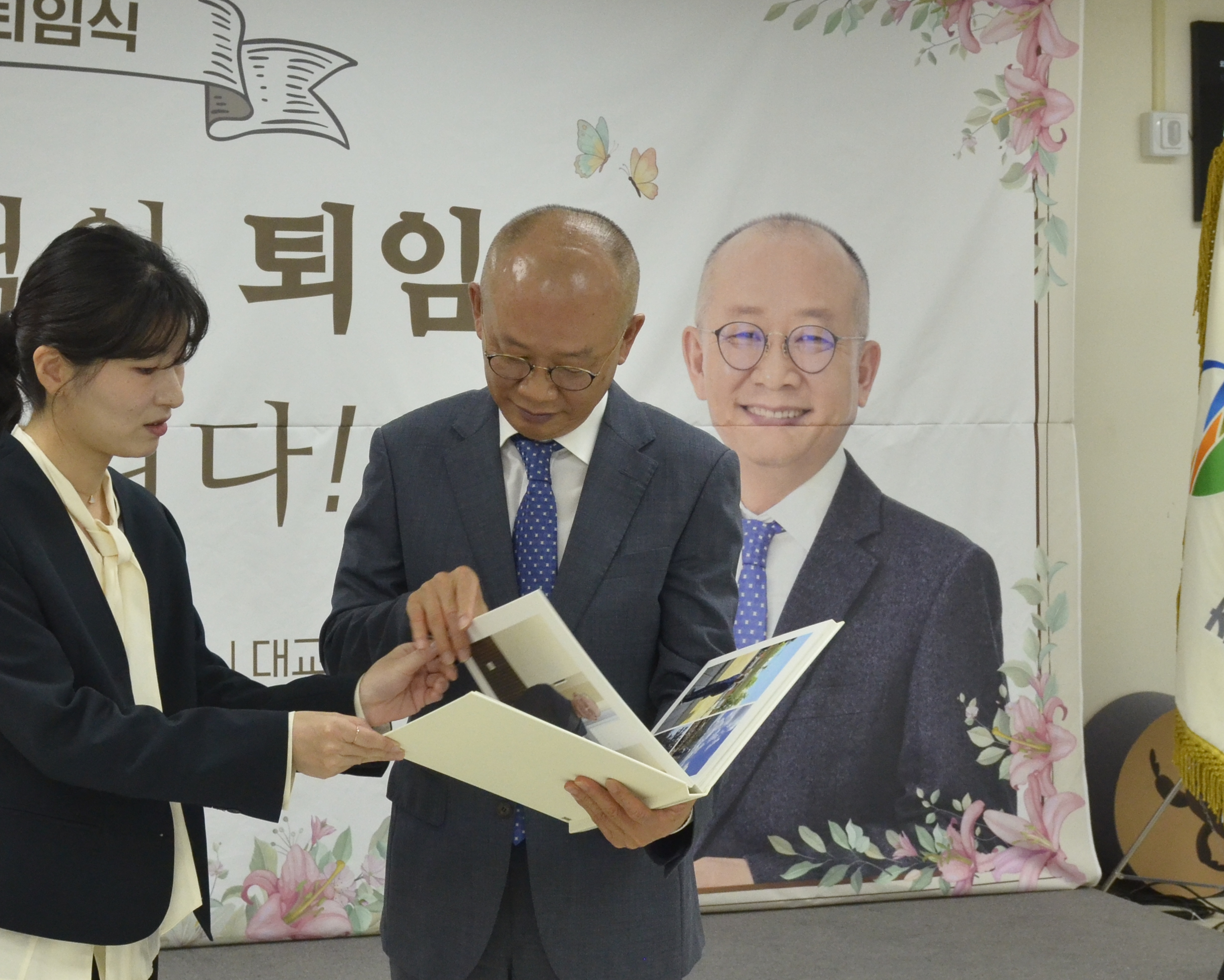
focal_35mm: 73
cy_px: 321
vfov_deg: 20.9
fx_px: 2645
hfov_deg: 26.0
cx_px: 504
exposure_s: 1/180
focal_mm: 26
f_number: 6.7
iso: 1250
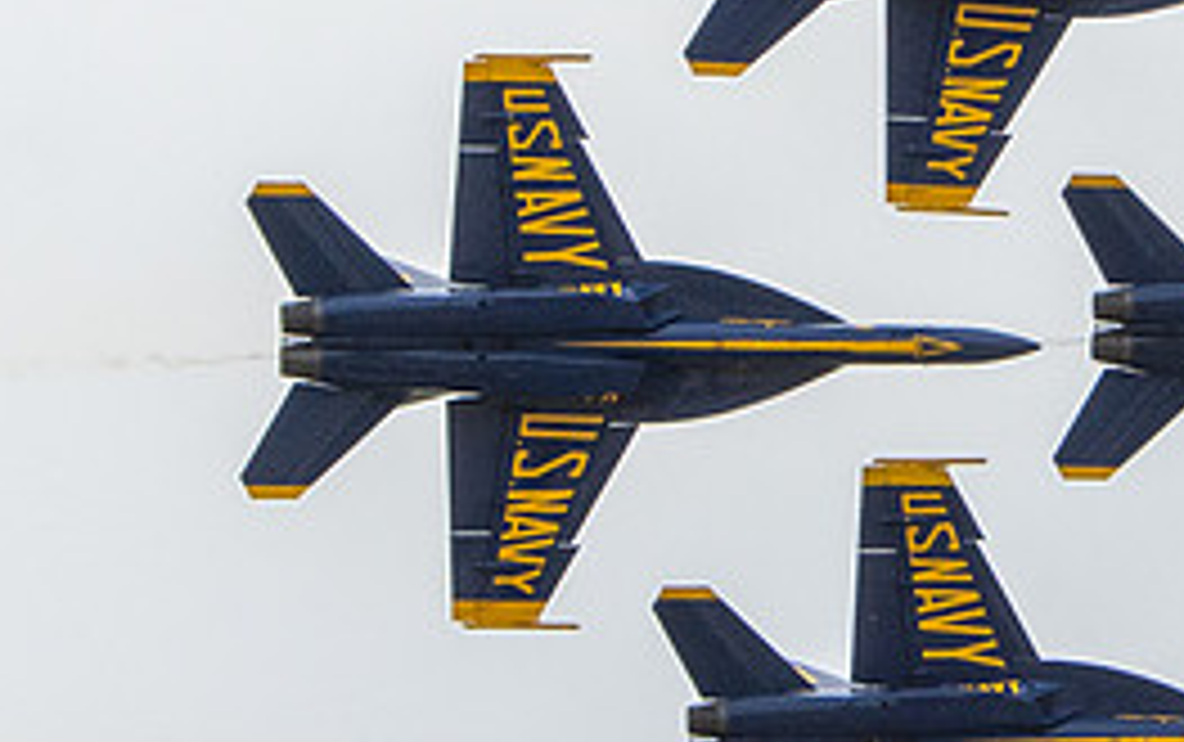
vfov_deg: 3.1
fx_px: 13567
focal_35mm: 420
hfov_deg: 5.0
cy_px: -33
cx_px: 1133
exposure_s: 1/1000
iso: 250
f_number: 10
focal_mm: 60
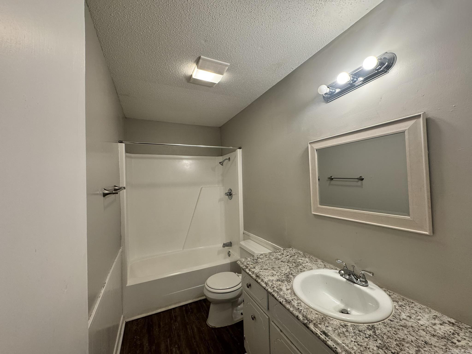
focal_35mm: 14
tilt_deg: +0.3
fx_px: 191
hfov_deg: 102.1
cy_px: 177
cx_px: 236
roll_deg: +1.7
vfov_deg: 85.7
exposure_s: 1/120
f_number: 2.2
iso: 200
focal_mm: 2.22
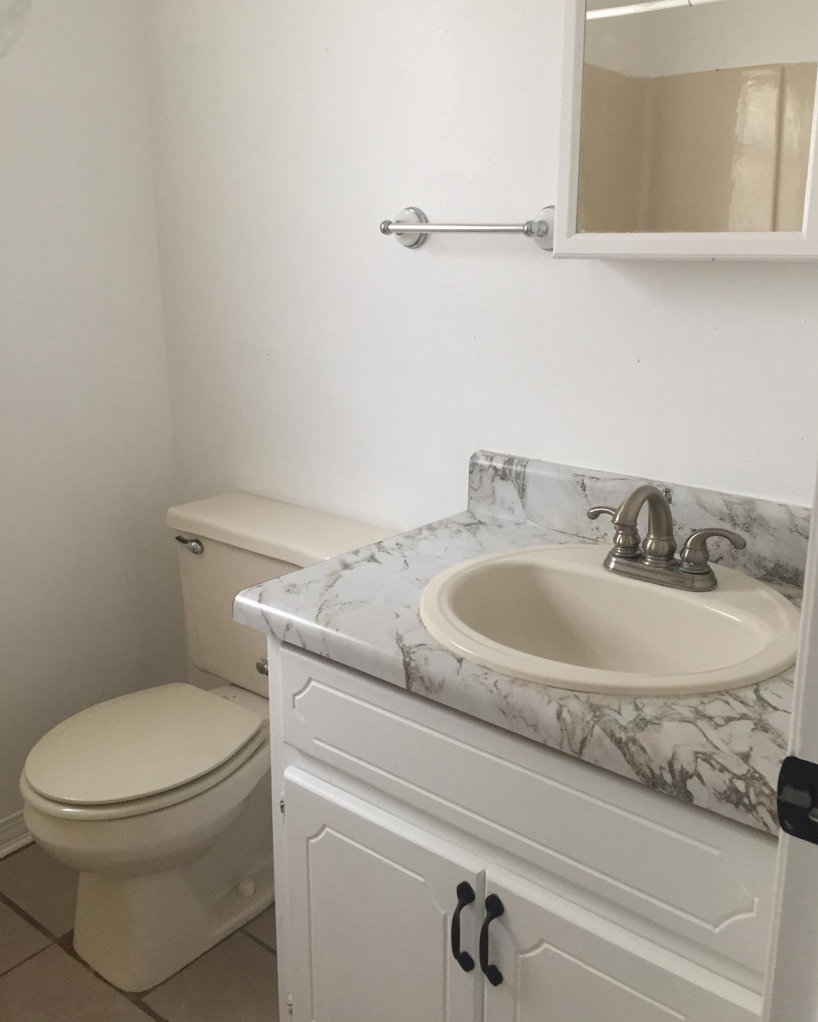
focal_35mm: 31
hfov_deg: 47.1
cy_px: 481
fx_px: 938
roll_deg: +0.1
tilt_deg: -14.6
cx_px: 419
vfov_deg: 57.1
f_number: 2.2
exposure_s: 1/30
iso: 100
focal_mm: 4.15
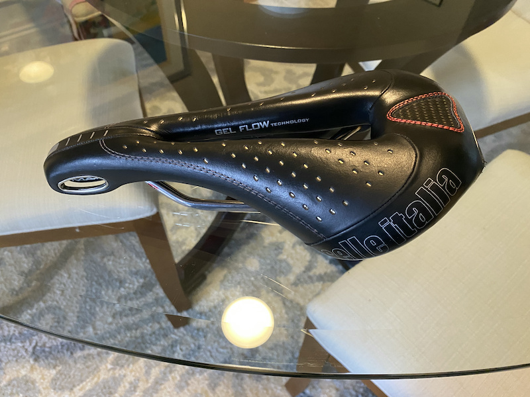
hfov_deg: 67.3
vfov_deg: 53.1
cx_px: 265
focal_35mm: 26
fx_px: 398
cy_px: 198
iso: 400
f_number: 1.8
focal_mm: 4.25
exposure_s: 1/40
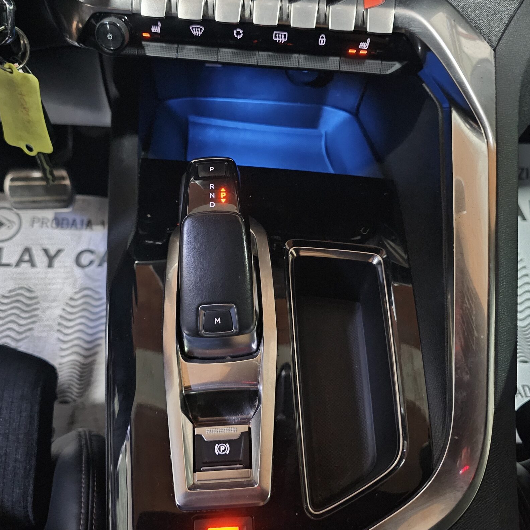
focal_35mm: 33
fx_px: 572
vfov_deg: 49.7
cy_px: 256
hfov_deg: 49.7
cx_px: 246
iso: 2000
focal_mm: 6.3
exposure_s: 1/16.7
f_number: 1.7
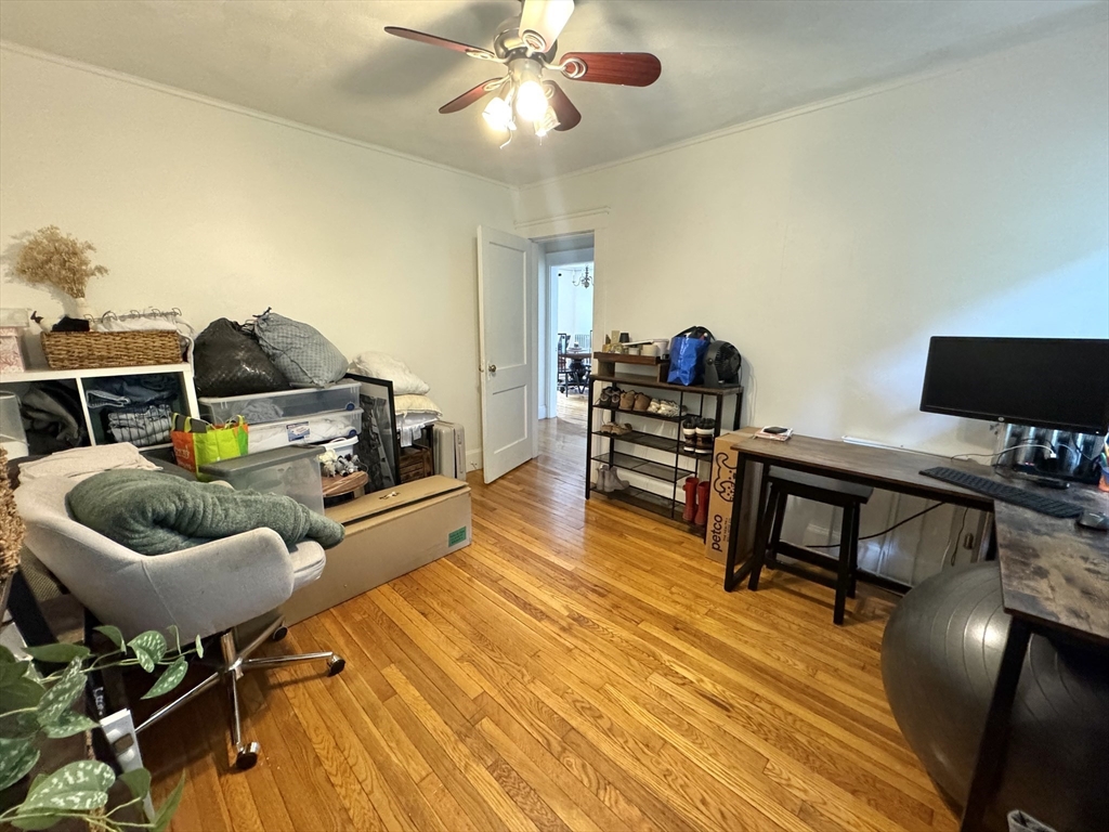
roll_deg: -0.5
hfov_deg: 102.1
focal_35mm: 14
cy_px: 416
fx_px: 449
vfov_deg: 85.7
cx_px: 554
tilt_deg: -12.9
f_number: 2.2
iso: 640
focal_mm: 2.22
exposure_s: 1/60
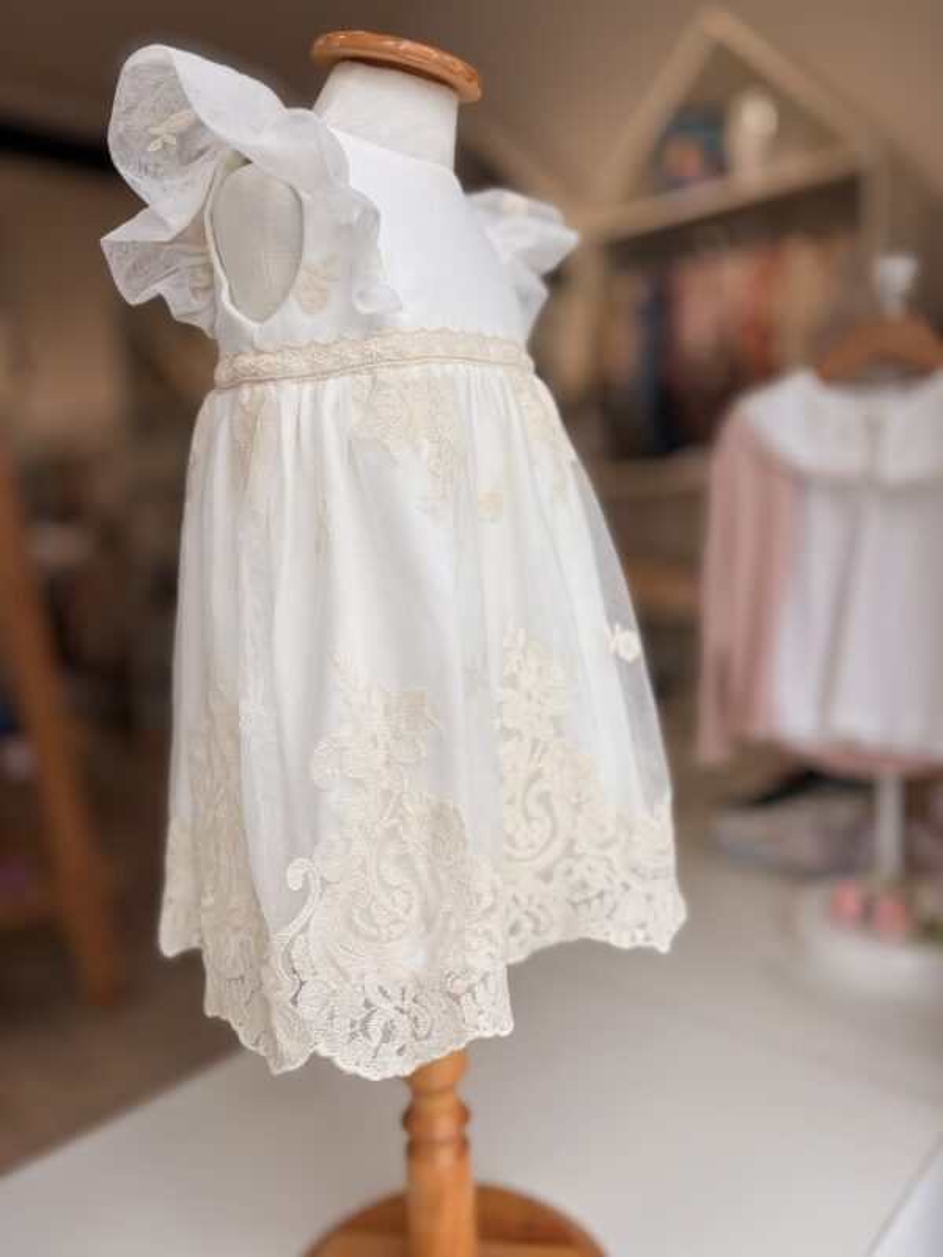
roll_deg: +2.6
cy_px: 628
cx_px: 472
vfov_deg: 67.3
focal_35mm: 26
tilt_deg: -7.2
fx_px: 944
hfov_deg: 53.1
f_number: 1.6
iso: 50
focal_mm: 5.96
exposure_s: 1/430
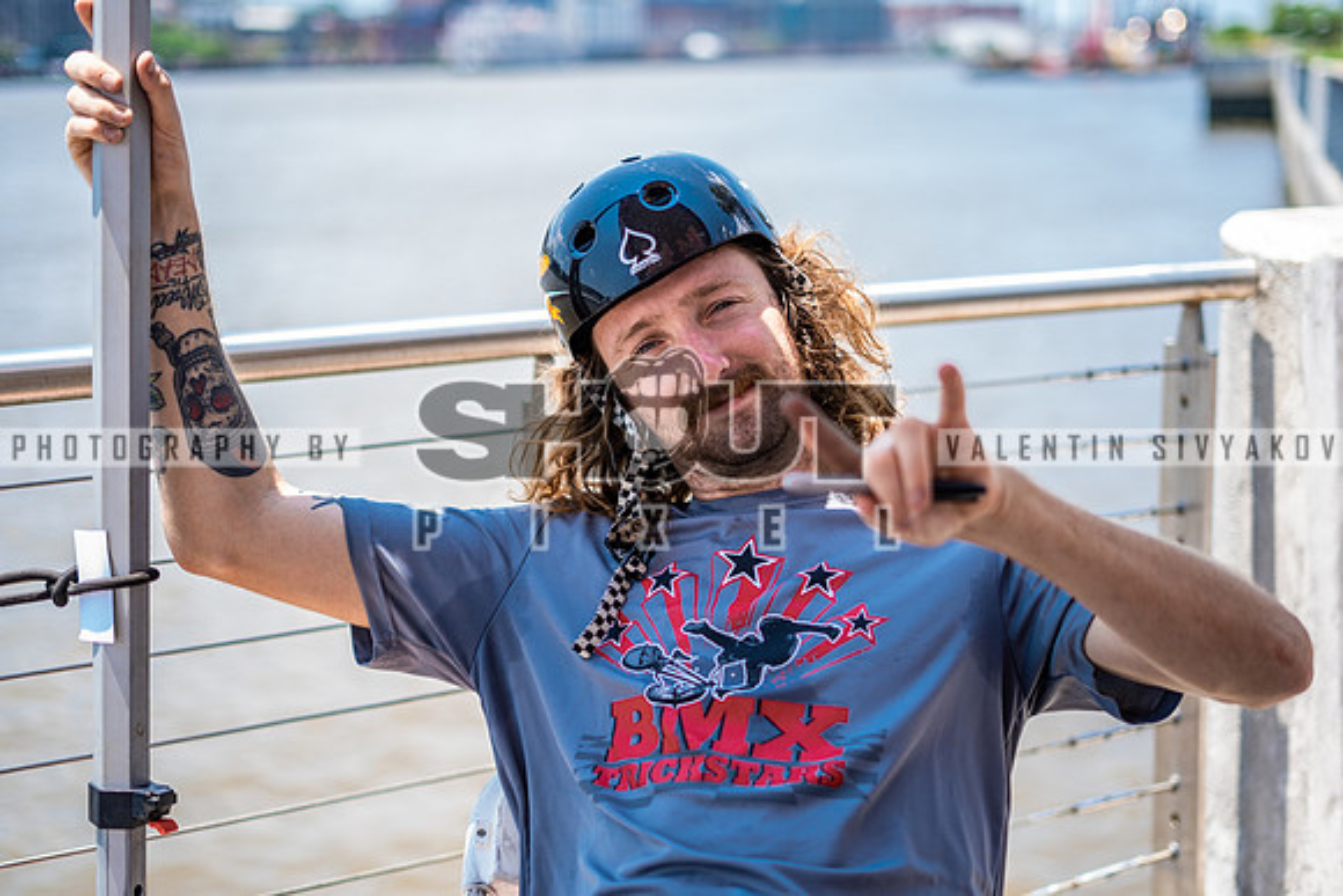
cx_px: 711
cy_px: 451
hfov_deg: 36.1
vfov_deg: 24.6
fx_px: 2057
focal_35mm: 55
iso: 80
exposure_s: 1/1250
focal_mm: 50
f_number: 1.8
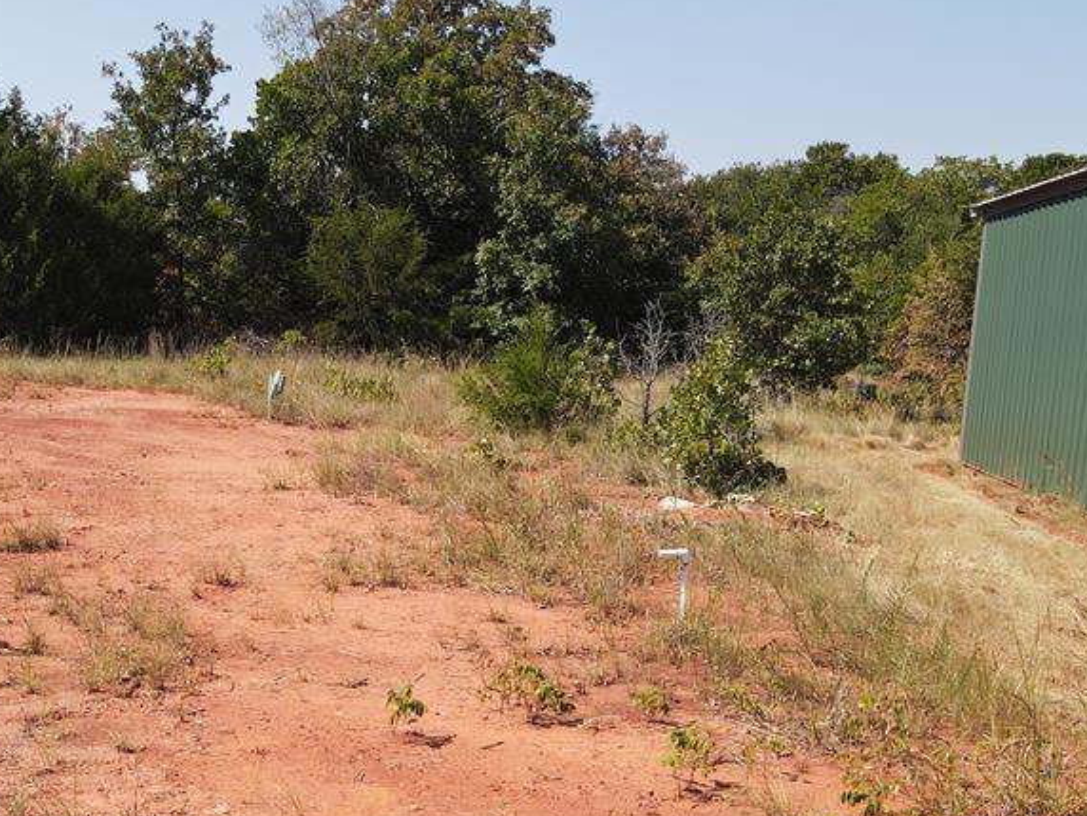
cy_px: 626
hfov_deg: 43.1
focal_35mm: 43
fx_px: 1350
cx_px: 336
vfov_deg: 32.9
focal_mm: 4.5
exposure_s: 1/500
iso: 100
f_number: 2.8
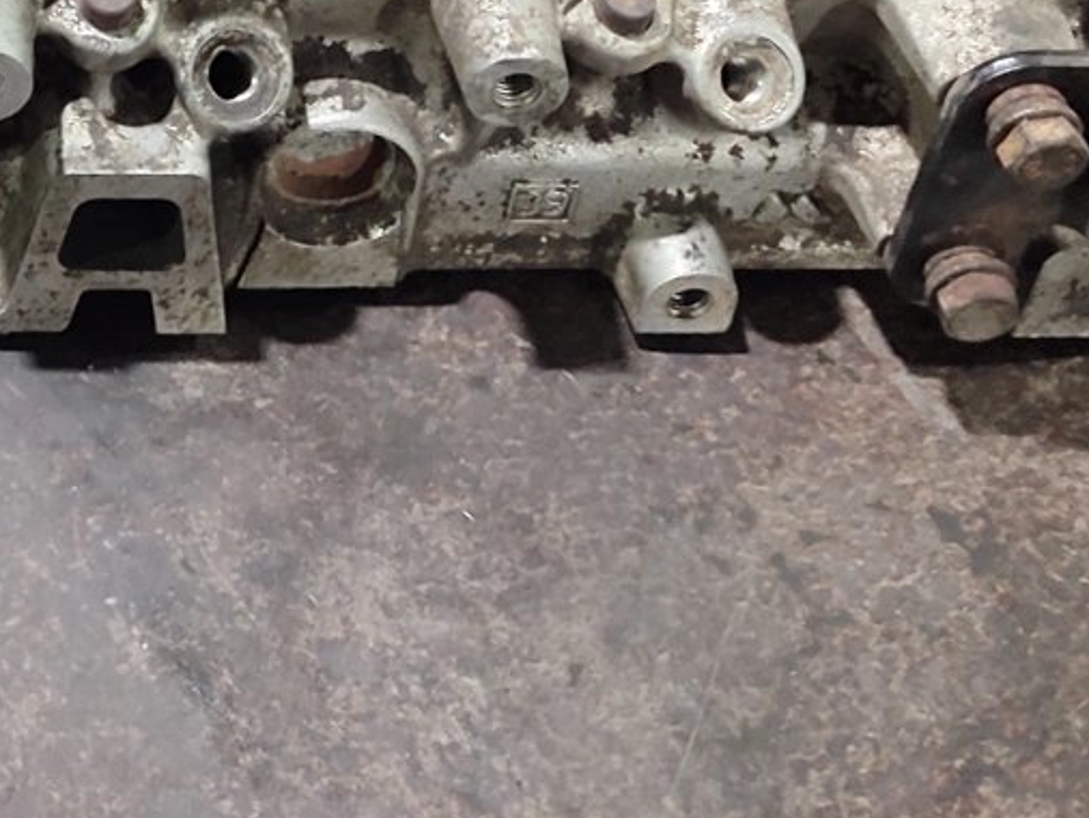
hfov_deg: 23.4
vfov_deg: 16.7
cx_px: -75
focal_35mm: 79
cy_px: -461
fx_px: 2486
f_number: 1.89
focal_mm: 5.95
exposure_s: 1/20
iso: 446
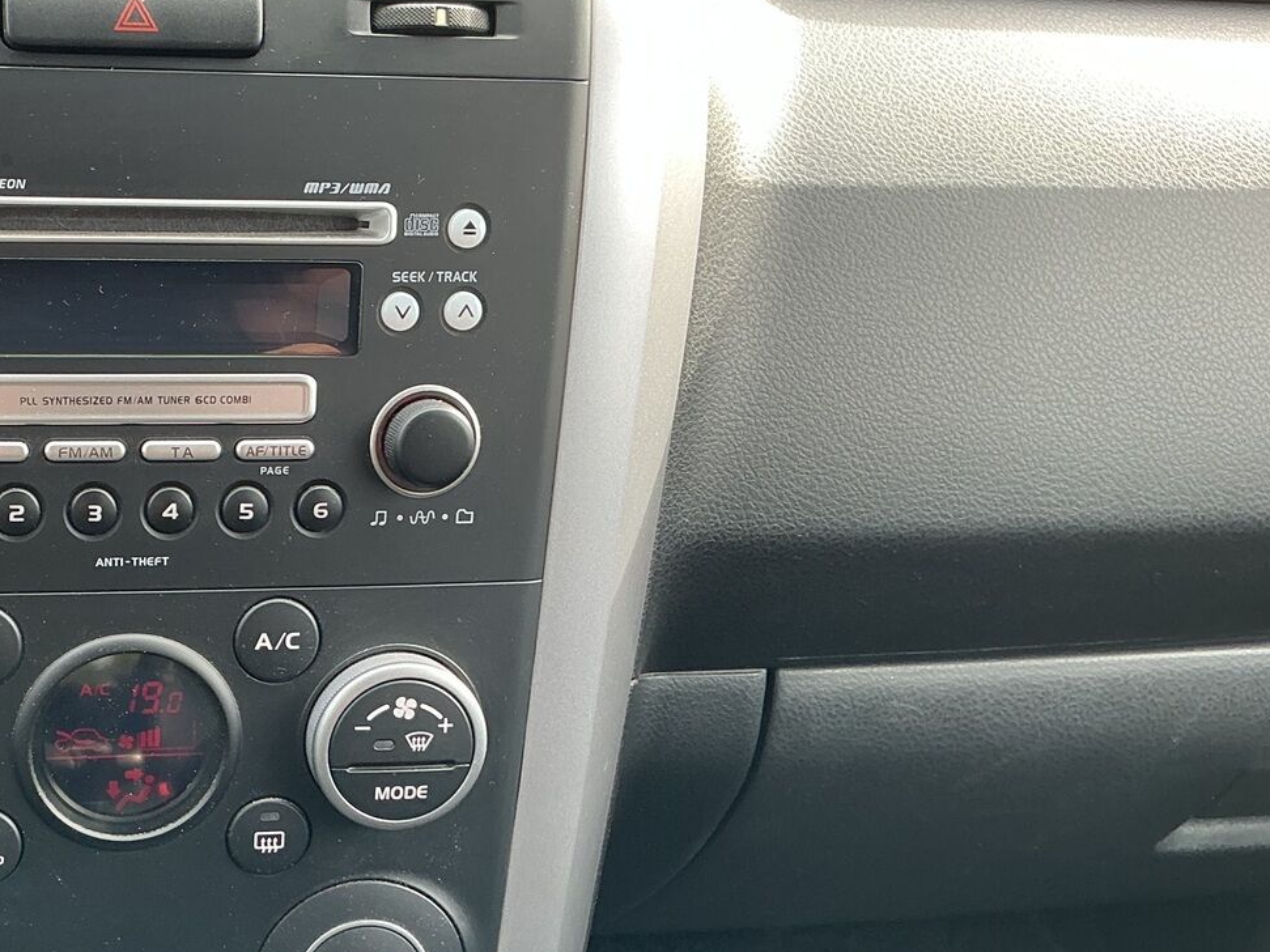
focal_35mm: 51
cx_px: 172
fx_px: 1871
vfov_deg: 28.4
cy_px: 634
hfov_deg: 35.7
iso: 40
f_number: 1.8
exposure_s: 1/60
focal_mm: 3
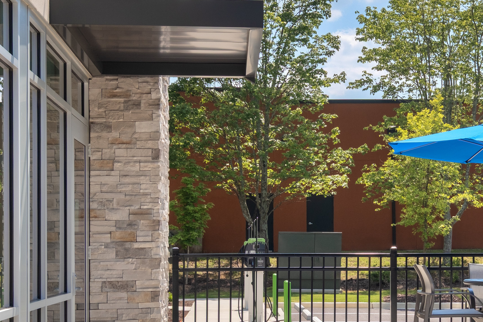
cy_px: 265
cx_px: 411
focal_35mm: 81
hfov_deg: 24.5
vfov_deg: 16.7
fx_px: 1087
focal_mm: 24
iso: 320
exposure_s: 1/1250
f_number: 9
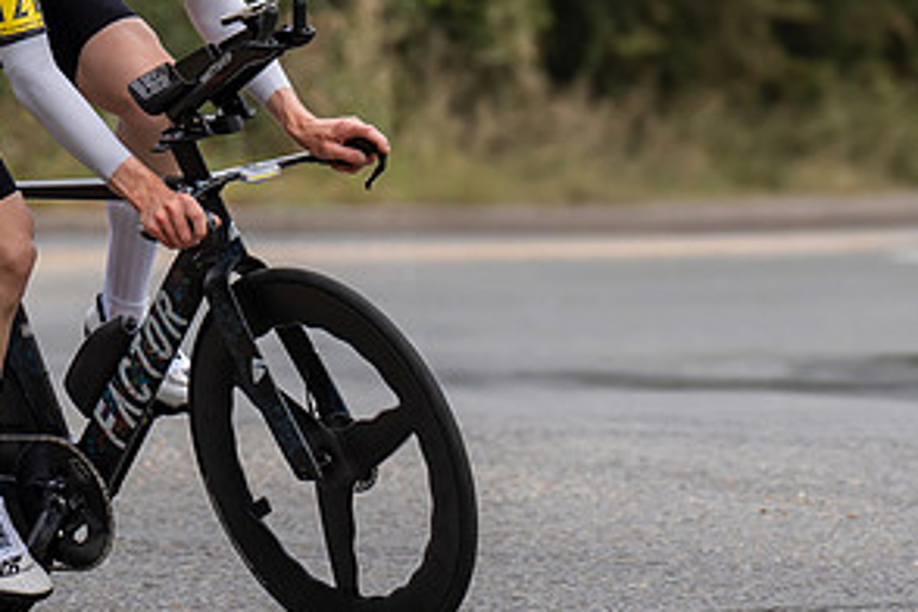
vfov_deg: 2.7
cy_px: 71
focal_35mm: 508
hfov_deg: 4.1
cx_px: 139
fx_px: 12953
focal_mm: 182
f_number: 4
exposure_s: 1/1000
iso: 320
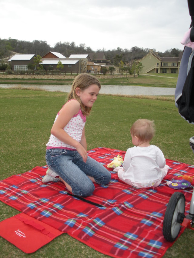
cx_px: 97
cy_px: 129
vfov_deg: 51.3
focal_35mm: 36
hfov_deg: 39.7
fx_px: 269
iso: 64
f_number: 3.5
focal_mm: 6.3
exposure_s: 1/97.6
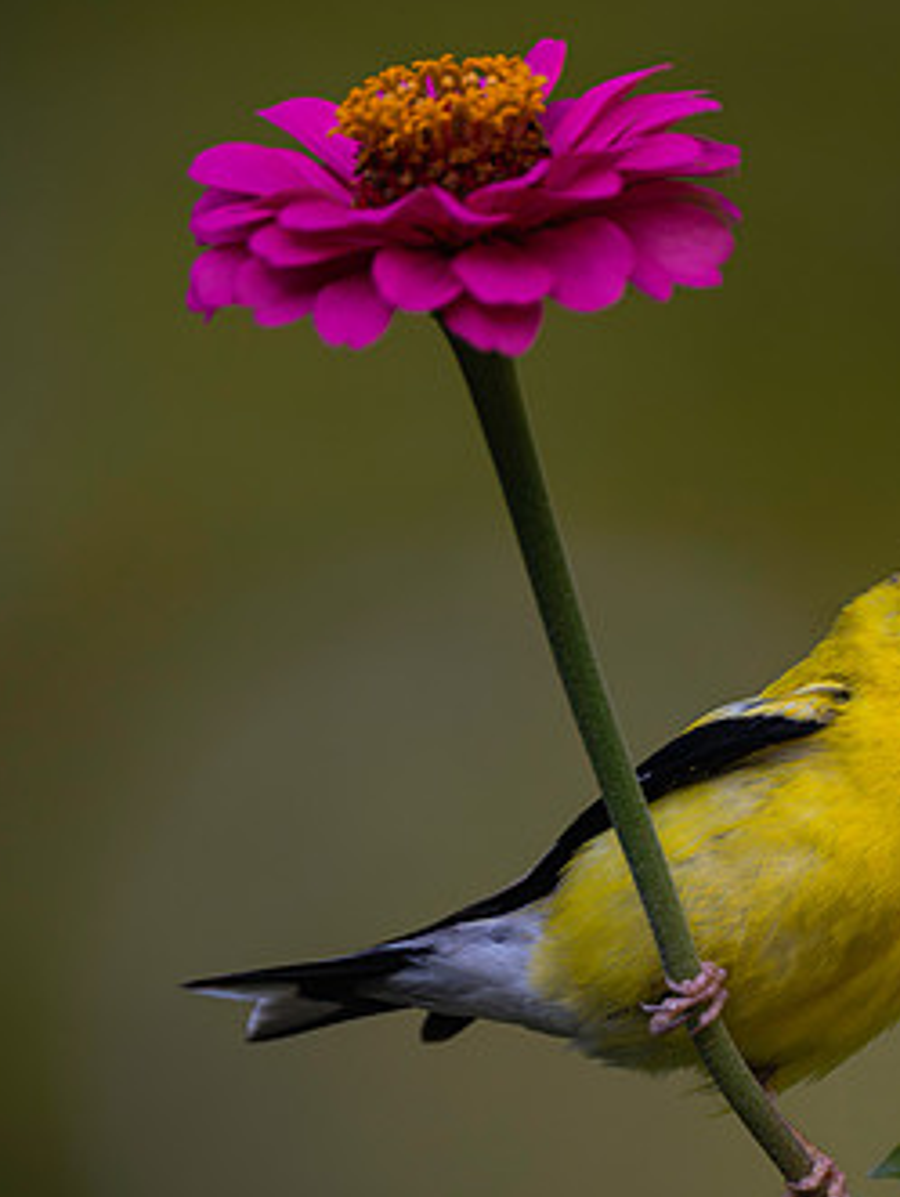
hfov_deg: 0.9
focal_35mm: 1733
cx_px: 914
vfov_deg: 1.1
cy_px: 854
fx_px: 59961
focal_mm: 800
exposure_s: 1/1250
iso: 900
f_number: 6.3
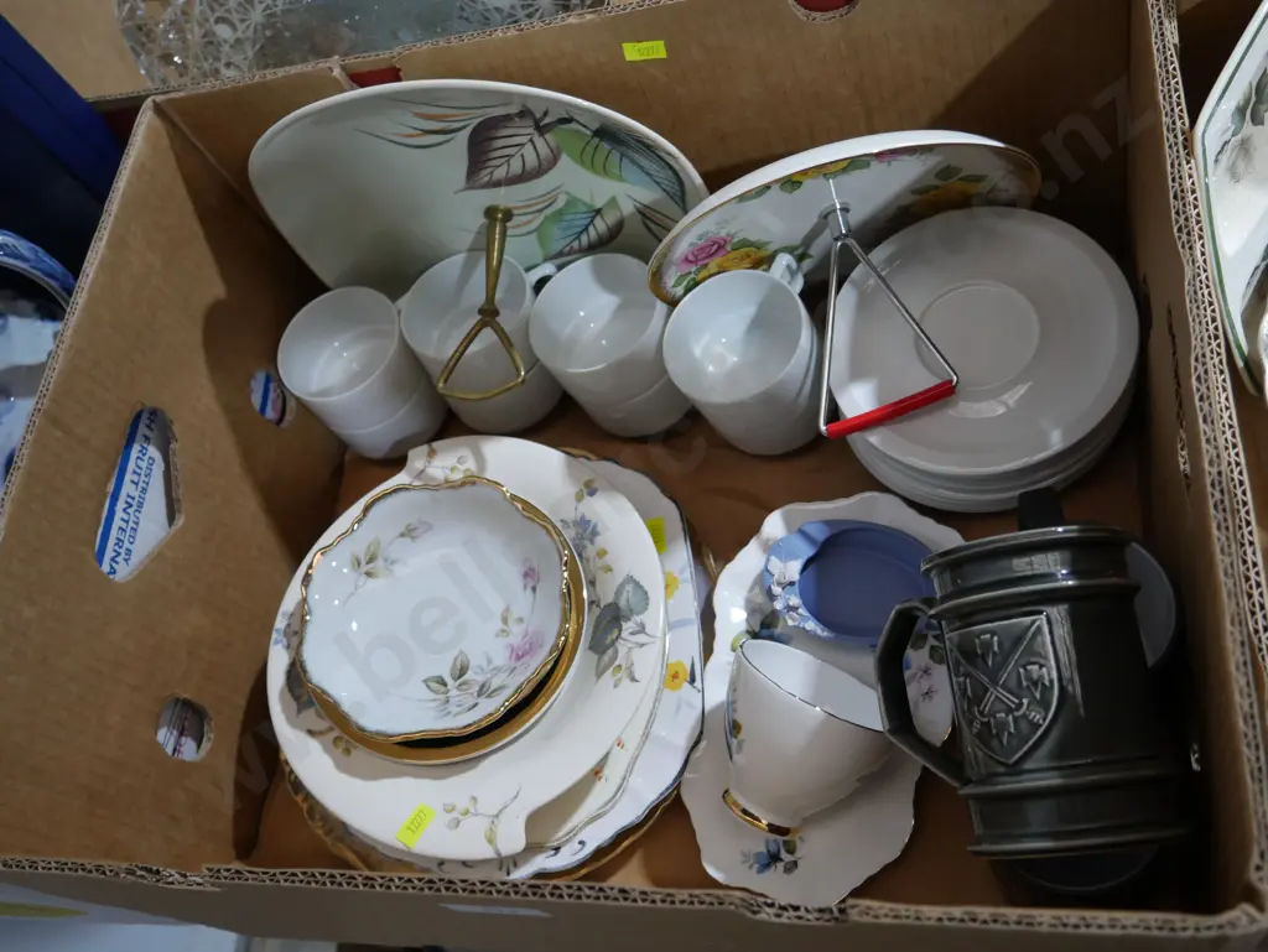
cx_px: 634
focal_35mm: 32
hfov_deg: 56.8
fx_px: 1173
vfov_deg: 44.2
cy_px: 476
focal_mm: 16
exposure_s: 1/60
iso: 800
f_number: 3.6
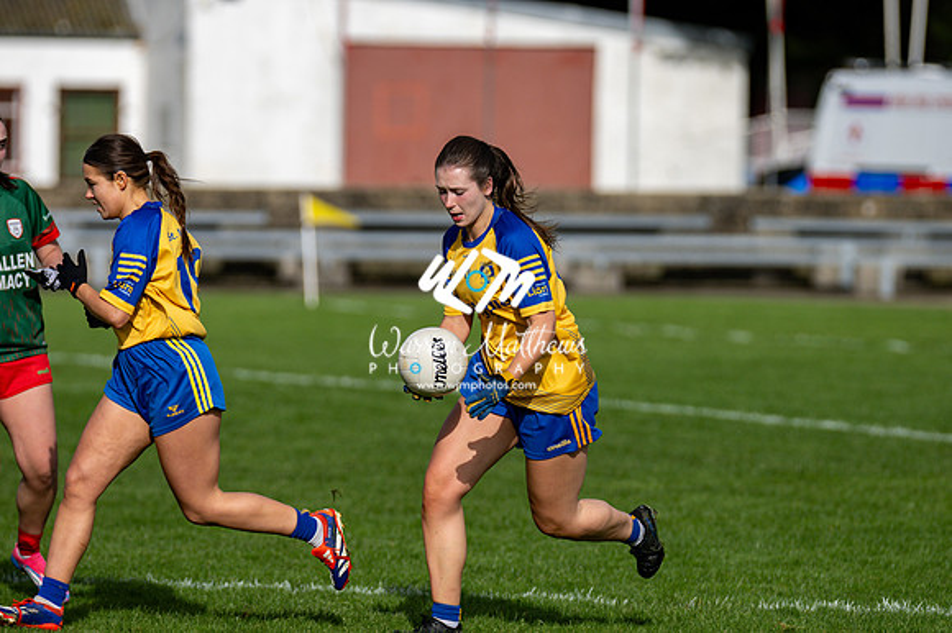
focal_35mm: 330
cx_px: 476
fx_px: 8721
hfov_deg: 6.2
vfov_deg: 4.2
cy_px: 316
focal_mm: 220
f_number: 2.8
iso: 180
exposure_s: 1/5000
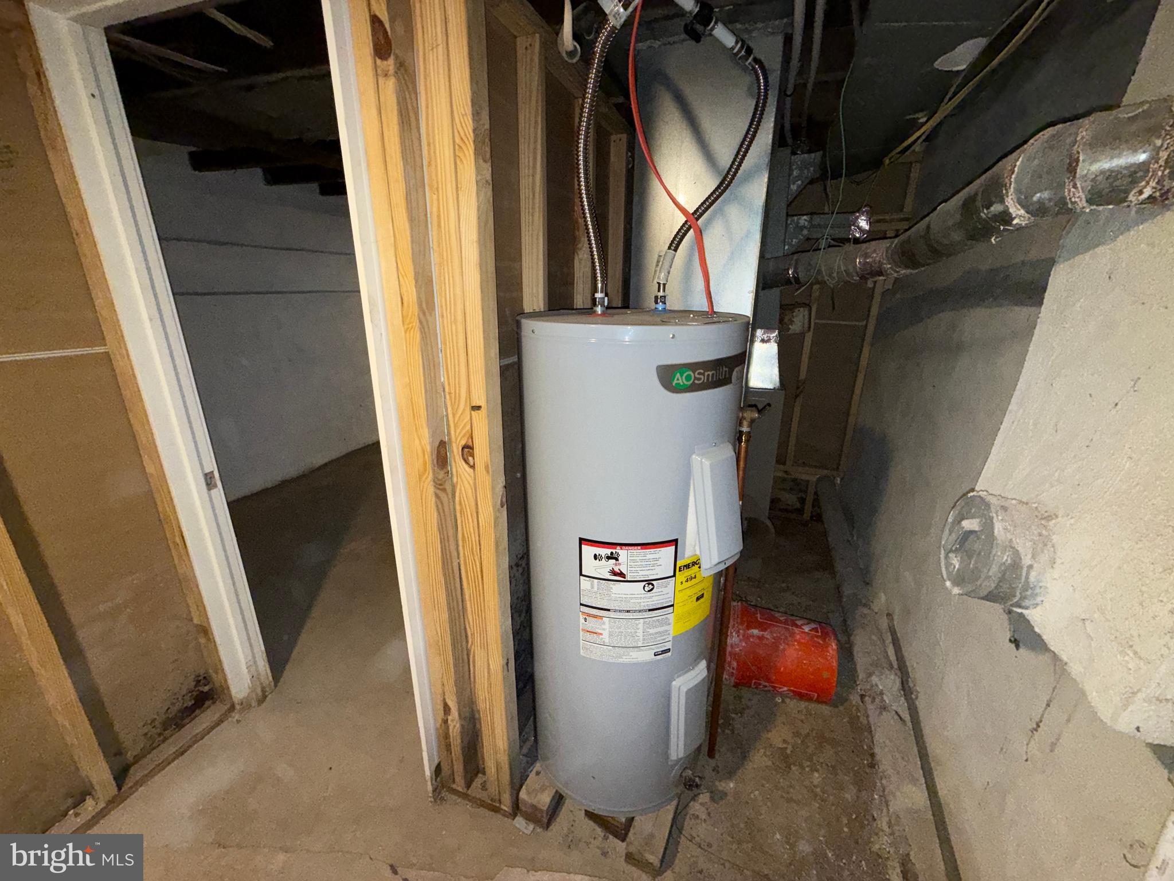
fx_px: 475
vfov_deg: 85.7
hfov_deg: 102.1
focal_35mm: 14
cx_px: 587
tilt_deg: -18.5
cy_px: 440
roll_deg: -0.3
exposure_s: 1/60
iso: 200
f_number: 2.2
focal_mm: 2.22
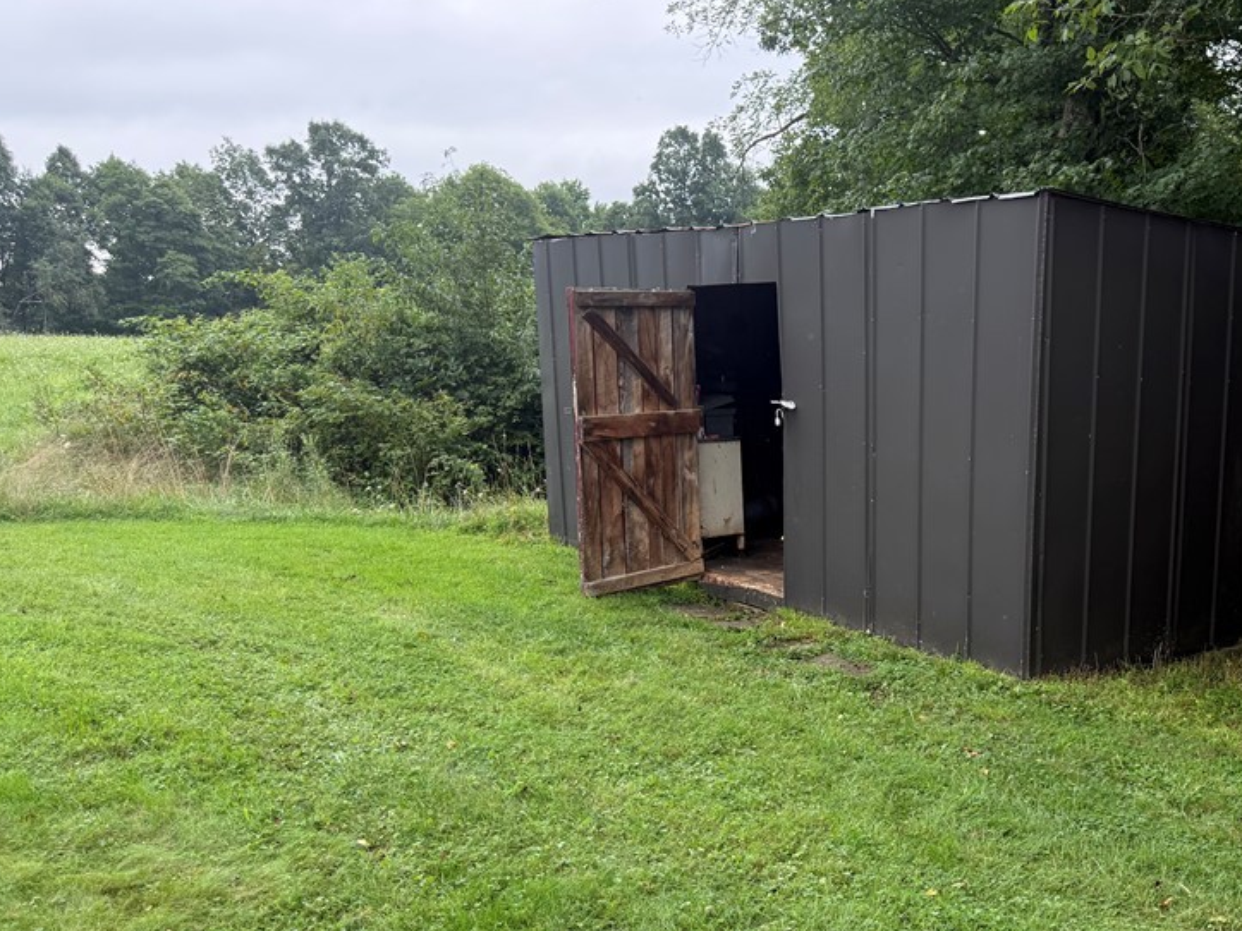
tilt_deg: -9.9
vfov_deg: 41.5
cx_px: 825
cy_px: 570
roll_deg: +2.9
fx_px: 1220
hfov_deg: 53.0
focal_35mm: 34
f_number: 1.78
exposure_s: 1/326
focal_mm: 6.76
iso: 100
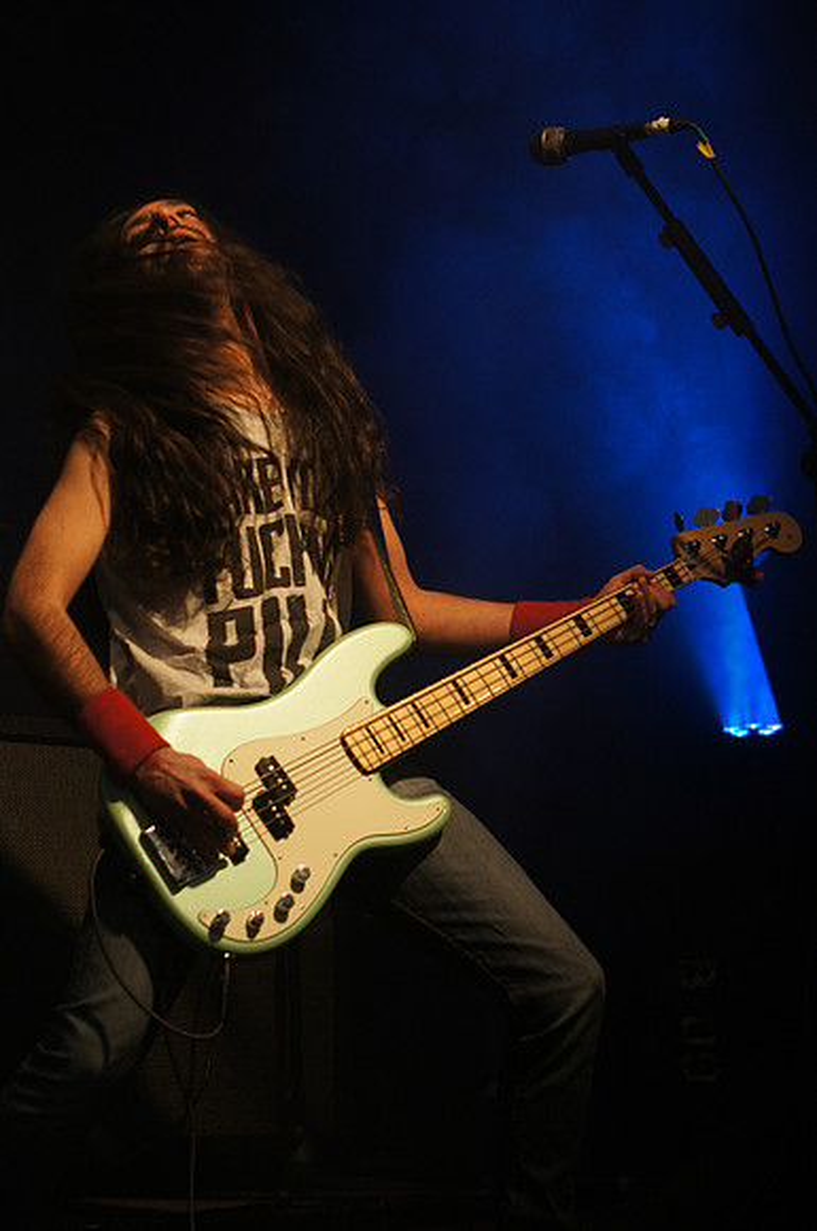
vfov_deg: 27.0
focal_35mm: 75
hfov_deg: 18.1
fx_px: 2561
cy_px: 616
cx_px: 408
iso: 800
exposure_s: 1/200
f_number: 2.2
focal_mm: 50
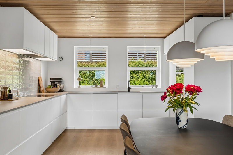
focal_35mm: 39
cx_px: 116
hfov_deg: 49.6
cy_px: 78
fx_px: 252
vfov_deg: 34.2
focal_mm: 26
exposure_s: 1/20
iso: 200
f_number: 8
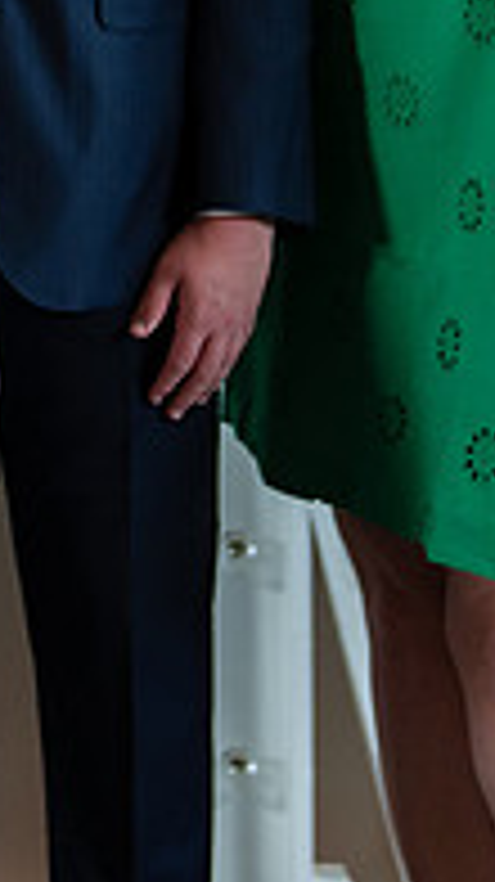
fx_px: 4301
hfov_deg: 6.6
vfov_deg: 11.5
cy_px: -129
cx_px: -38
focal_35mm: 184
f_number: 1.2
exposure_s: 1/320
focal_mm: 50
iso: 500
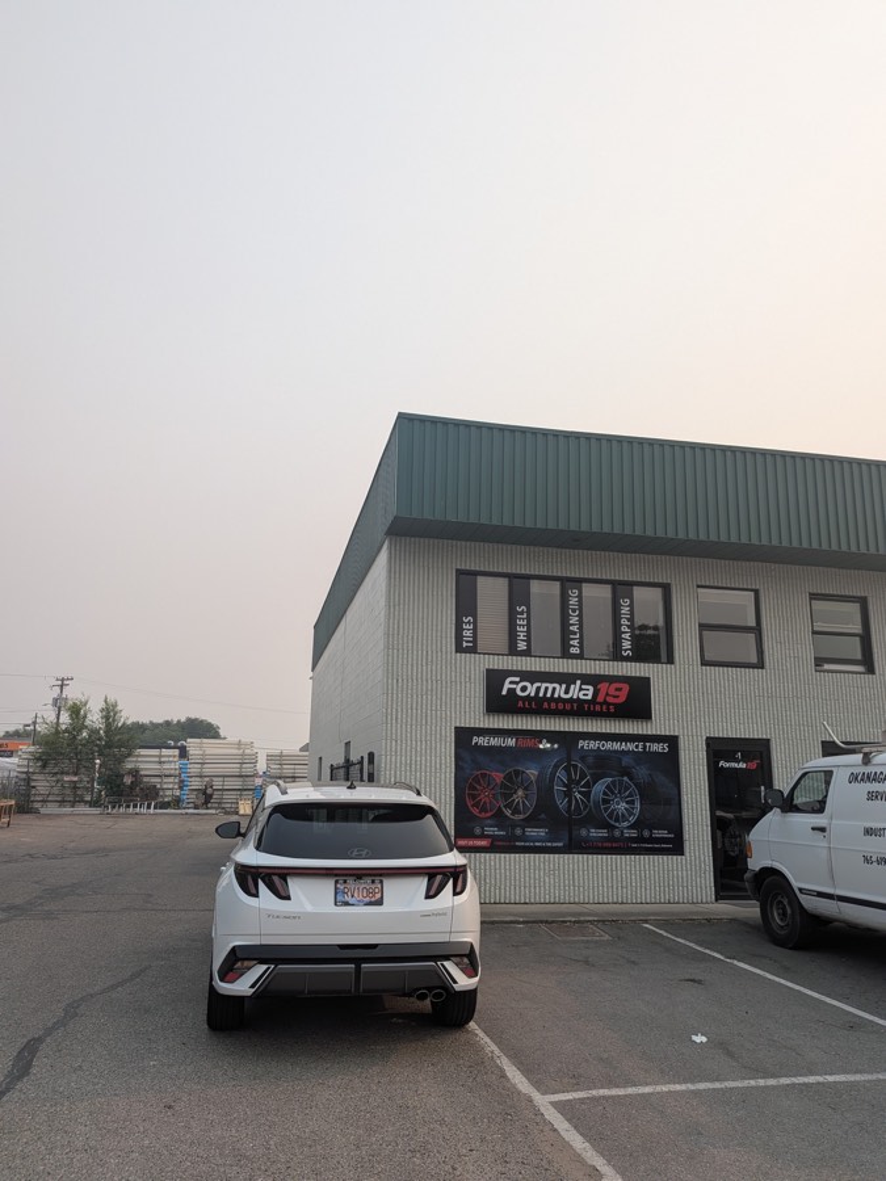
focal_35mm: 24
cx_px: 443
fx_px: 819
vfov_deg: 71.6
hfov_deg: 56.8
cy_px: 590
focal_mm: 4.53
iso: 38
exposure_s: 1/1527
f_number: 1.7
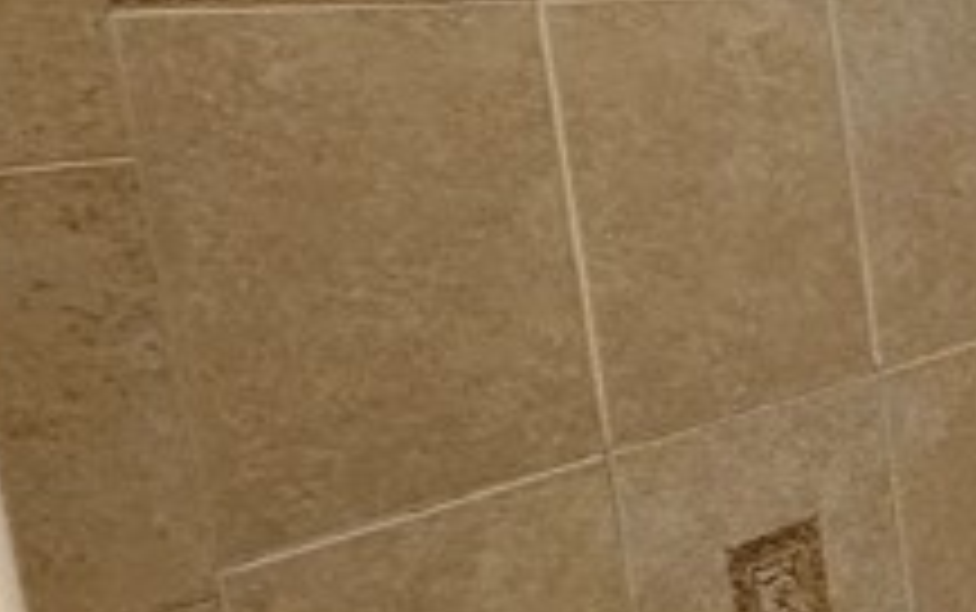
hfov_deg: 17.5
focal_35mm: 65
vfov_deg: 20.0
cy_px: 274
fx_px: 1730
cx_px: 2100
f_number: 2.2
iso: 160
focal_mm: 2.2
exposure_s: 1/60
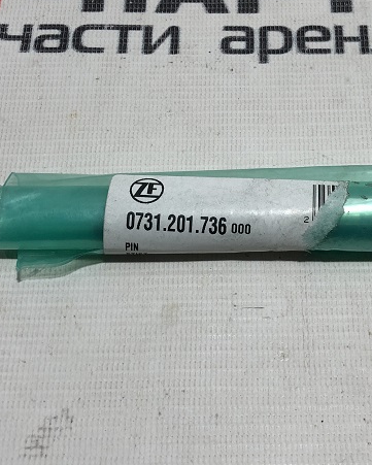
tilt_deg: -61.1
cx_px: 231
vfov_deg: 30.4
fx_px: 853
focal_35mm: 62
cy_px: 193
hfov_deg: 24.5
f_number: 1.8
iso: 32
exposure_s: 1/100
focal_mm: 4
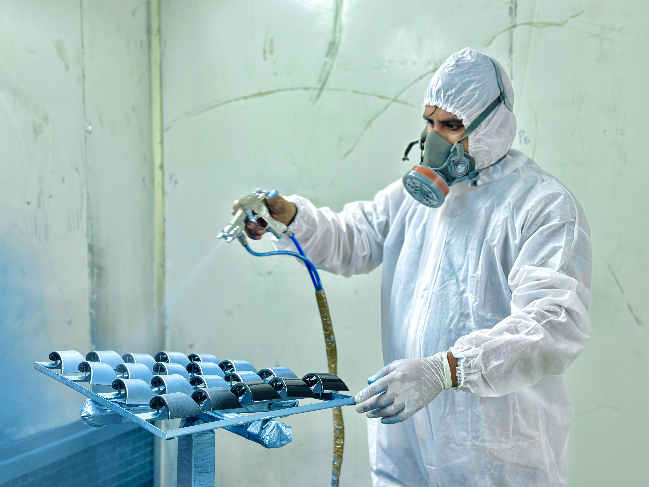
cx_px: 323
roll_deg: +0.5
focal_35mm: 49
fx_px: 919
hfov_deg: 38.9
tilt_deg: -1.7
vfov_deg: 29.7
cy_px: 242
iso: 80
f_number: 1.78
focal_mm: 6.86
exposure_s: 1/100
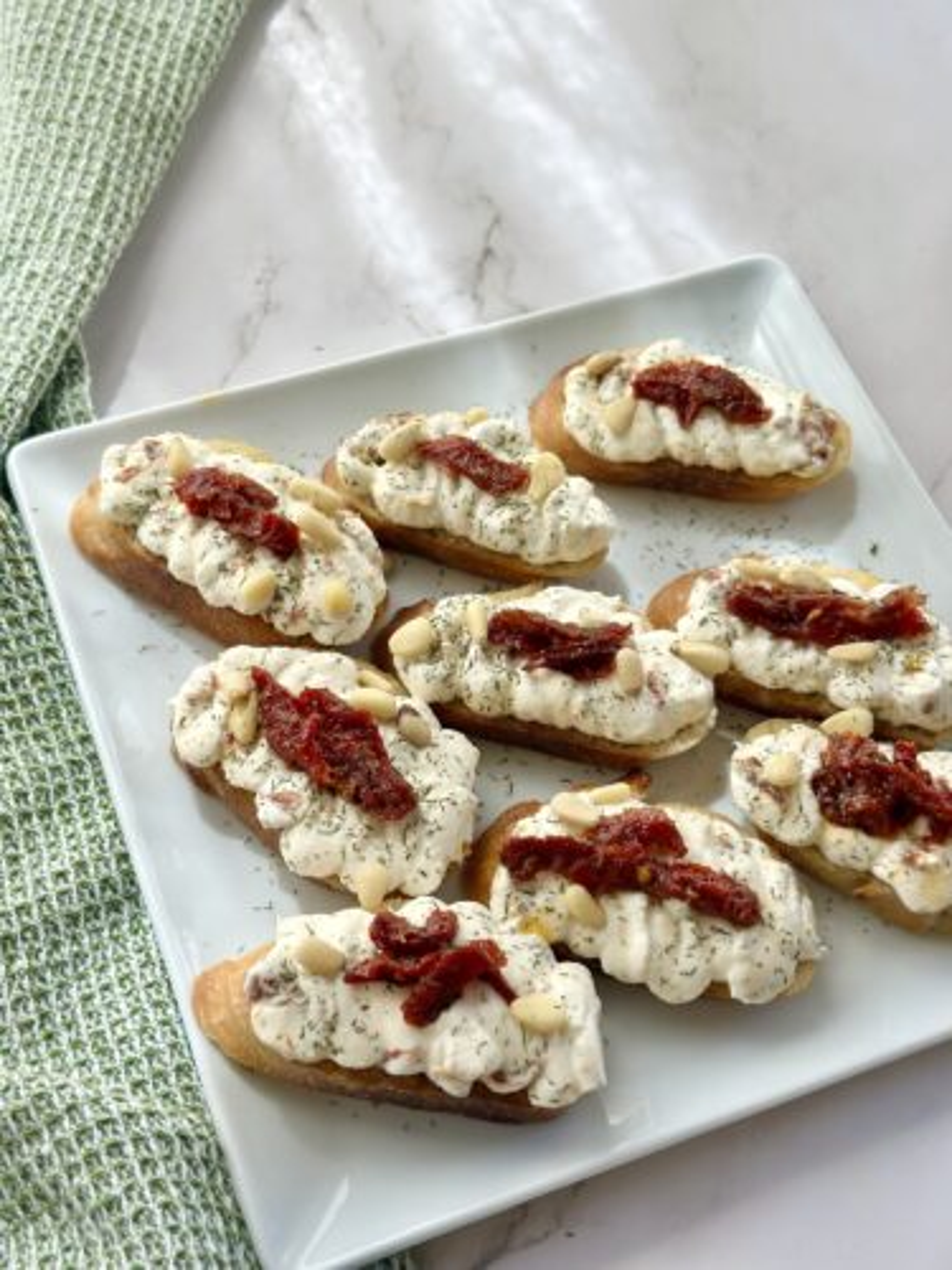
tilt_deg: -60.0
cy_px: 635
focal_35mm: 48
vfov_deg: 39.7
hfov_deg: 30.3
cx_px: 476
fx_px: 1760
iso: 80
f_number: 1.78
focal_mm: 6.86
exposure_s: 1/1000
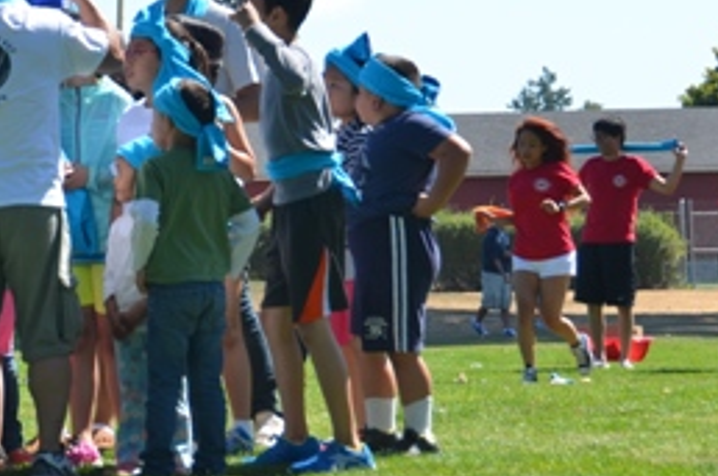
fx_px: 4141
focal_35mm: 208
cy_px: 28
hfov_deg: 9.8
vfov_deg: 6.6
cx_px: -70
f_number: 8
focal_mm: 56
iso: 125
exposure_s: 1/250
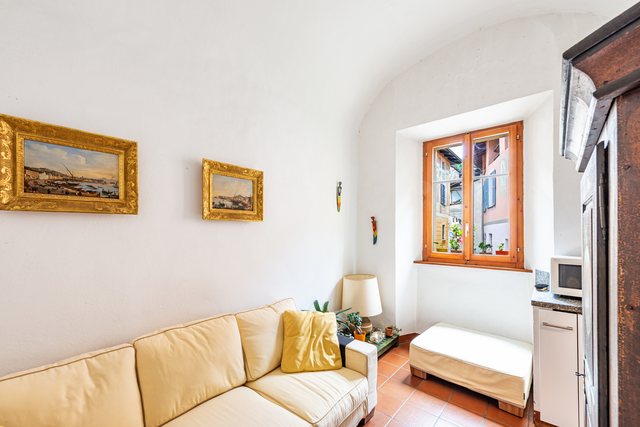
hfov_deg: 104.3
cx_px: 320
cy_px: 214
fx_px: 249
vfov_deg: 81.2
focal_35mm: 14
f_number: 9
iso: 100
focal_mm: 14
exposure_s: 1.3
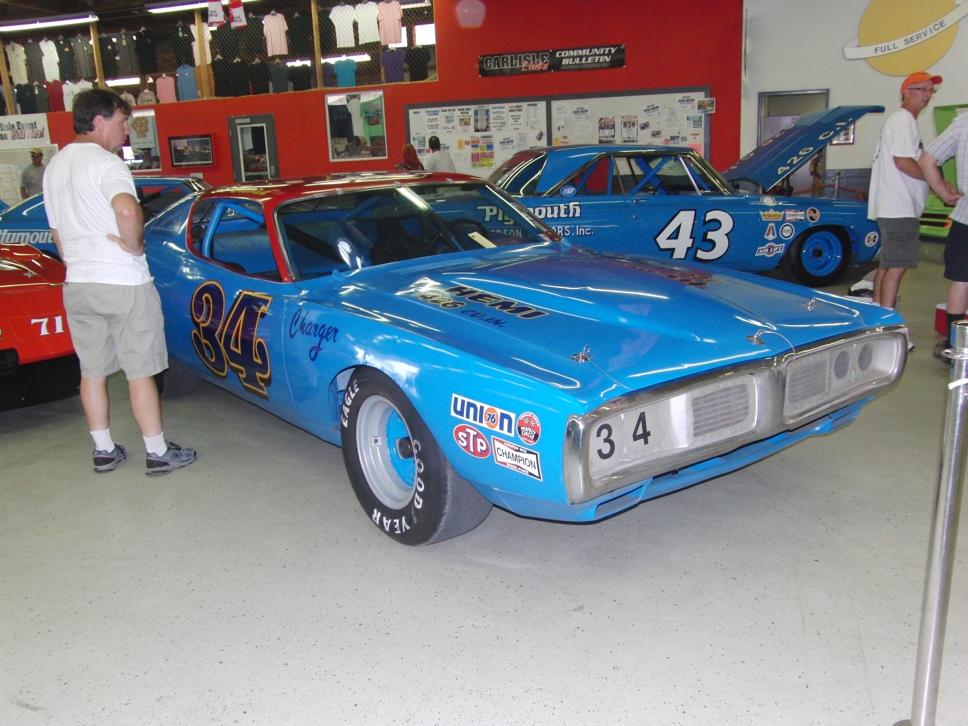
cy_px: 363
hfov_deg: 55.4
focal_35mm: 33
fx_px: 923
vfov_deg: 42.9
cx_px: 484
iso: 200
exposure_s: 1/80
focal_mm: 5.9
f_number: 2.9
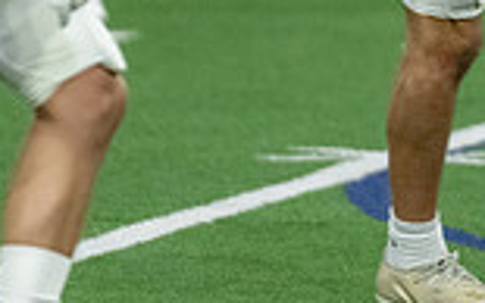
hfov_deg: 2.3
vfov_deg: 1.4
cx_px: 771
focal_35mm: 914
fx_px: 12085
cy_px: -286
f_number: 2.8
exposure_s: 1/1250
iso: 4000
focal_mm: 200
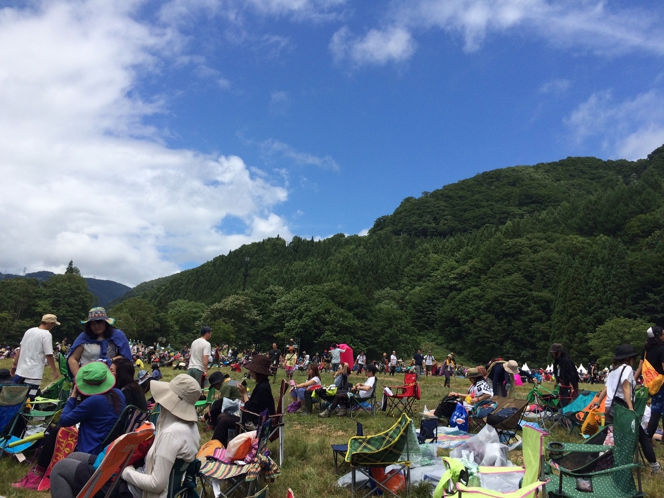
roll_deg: -5.5
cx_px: 332
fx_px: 556
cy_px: 249
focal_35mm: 29
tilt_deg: +10.8
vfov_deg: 48.2
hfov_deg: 61.7
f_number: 2.2
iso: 32
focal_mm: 4.15
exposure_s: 1/3425
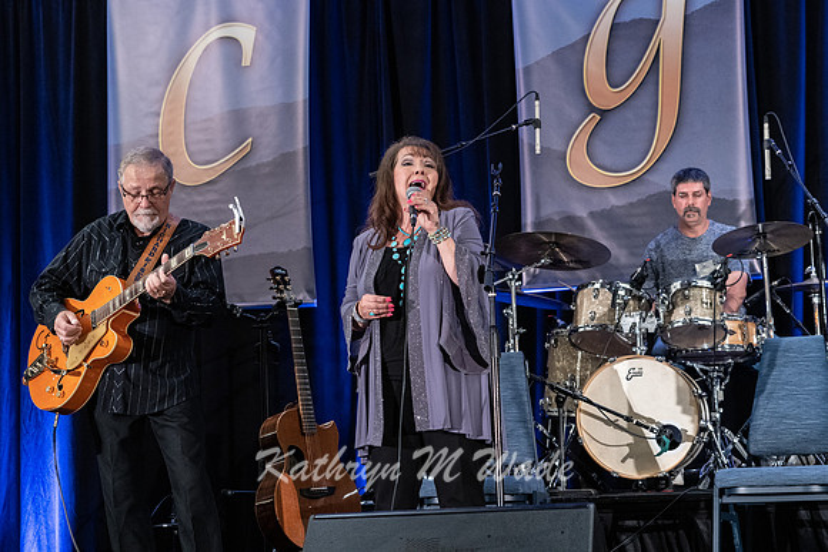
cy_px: 276
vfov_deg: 19.7
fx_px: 1587
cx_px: 414
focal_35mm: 69
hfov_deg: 29.2
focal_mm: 69
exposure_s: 1/160
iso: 6400
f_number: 6.3
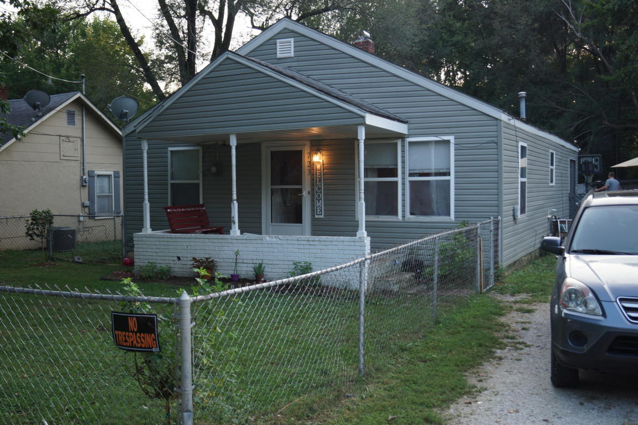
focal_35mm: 36
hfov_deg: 53.1
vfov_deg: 36.9
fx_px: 638
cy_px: 212
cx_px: 319
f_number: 4
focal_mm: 24
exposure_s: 1/60
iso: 100
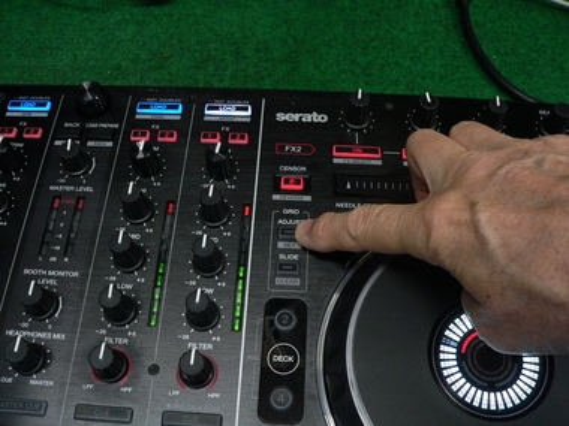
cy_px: 213
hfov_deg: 51.4
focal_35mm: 36
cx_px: 284
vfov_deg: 39.7
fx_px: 592
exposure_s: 1/40
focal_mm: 6
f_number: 2.8
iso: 200
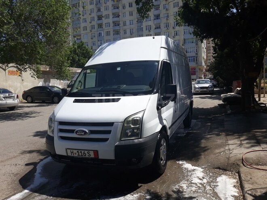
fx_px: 208
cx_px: 134
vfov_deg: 51.4
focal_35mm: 27
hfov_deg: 65.3
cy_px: 100
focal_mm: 3.71
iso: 40
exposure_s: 1/2174
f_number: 1.7
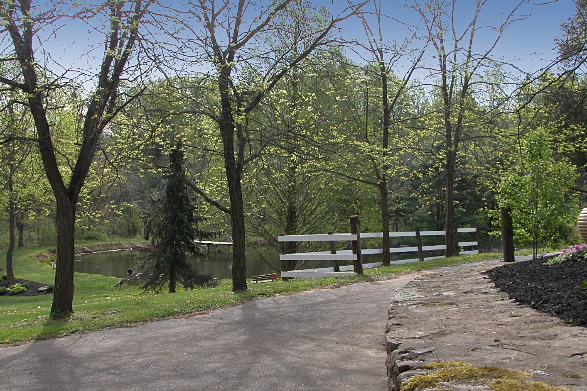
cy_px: 205
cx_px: 293
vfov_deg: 25.5
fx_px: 864
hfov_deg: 37.5
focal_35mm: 53
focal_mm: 12.7
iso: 100
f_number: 5.4
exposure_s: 1/180
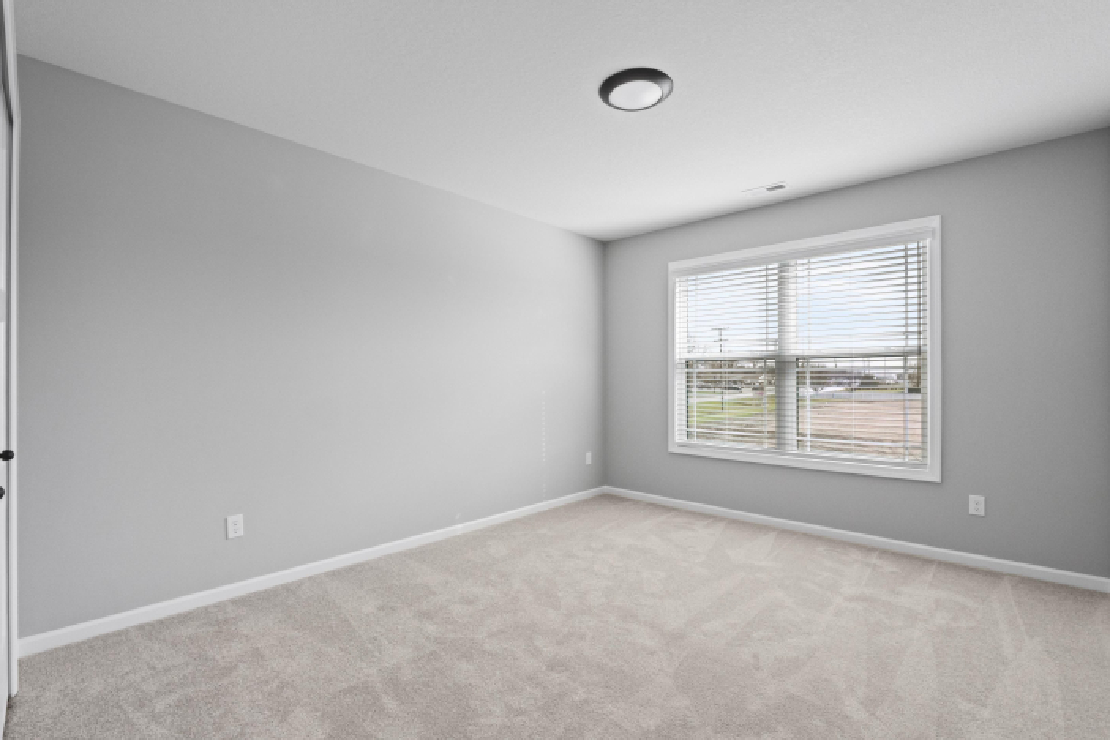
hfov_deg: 96.7
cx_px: 559
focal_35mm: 16
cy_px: 380
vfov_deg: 73.8
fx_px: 493
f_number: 5
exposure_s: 1/100
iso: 800
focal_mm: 10
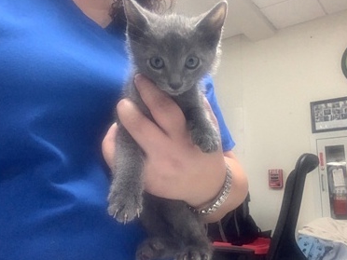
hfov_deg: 52.6
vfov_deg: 40.7
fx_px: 351
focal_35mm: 35
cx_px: 186
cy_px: 118
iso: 250
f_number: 2.4
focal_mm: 2.15
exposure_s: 1/60
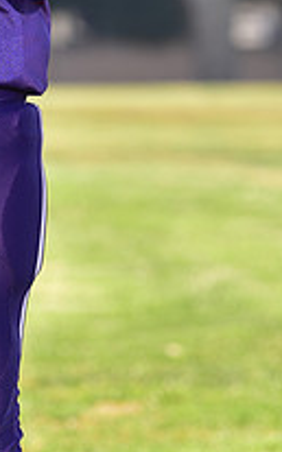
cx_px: -43
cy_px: -111
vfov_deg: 3.7
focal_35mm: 572
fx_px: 7048
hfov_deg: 2.3
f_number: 5
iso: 100
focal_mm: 200
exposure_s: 1/250
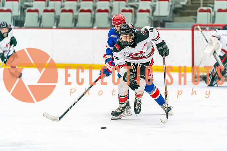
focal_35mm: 223
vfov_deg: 6.2
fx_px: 1408
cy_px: 76
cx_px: 124
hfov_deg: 9.2
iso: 3200
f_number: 2.8
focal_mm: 200
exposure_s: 1/1250
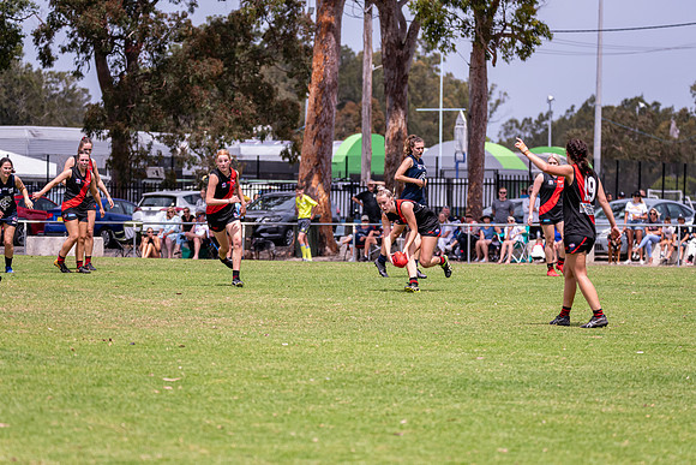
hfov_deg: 10.3
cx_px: 348
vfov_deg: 6.9
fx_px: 3867
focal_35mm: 200
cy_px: 232
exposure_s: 1/3200
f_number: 6.3
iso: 800
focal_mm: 200
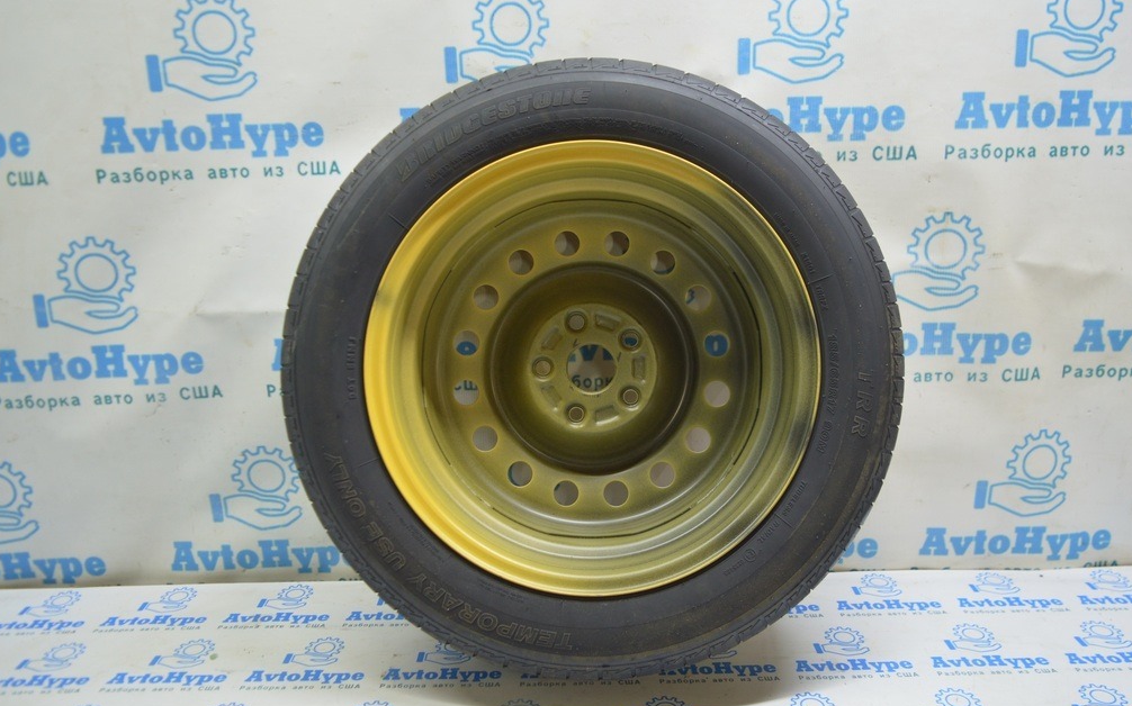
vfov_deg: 44.5
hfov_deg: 66.5
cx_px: 558
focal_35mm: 28
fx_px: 864
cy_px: 347
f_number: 3.5
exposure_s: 1/40
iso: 400
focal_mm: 18
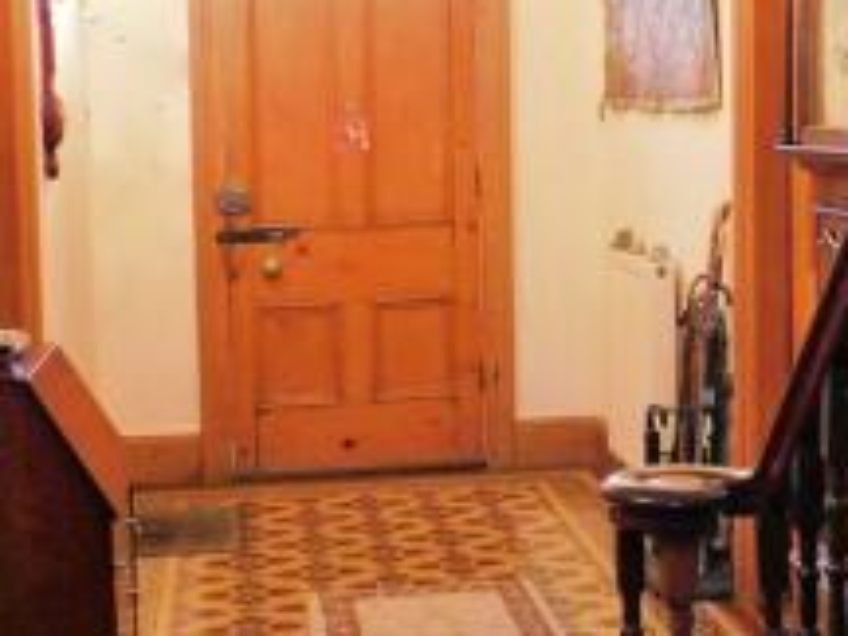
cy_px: 257
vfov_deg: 18.2
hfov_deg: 23.5
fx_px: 1984
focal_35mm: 81
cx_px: 768
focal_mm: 5.3
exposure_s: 1/20
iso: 400
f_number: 3.2
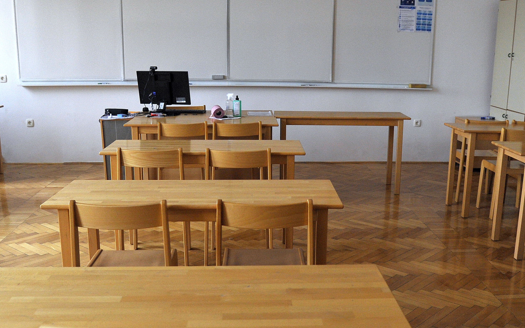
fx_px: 587
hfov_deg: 48.1
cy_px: 190
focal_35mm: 41
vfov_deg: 31.2
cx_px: 292
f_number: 4
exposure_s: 1/100
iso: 1250
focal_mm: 24
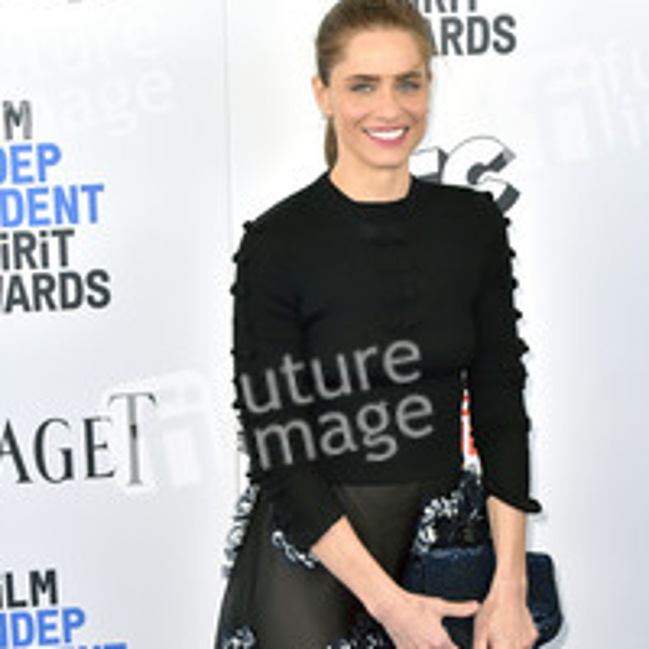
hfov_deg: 14.6
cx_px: 362
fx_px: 2524
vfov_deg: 14.5
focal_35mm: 119
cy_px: 581
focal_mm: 70
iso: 500
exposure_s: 1/320
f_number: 6.3
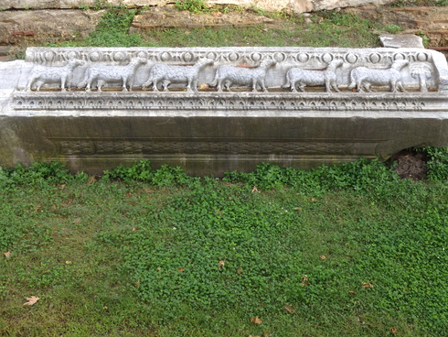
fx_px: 647
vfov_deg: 29.1
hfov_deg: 38.2
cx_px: 224
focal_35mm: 50
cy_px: 167
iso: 160
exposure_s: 1/100
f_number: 4.9
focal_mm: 8.8
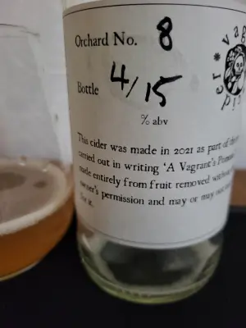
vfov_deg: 67.3
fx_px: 246
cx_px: 123
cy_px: 164
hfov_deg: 53.1
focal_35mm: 26
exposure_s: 1/25
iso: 1000
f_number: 1.8
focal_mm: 5.4
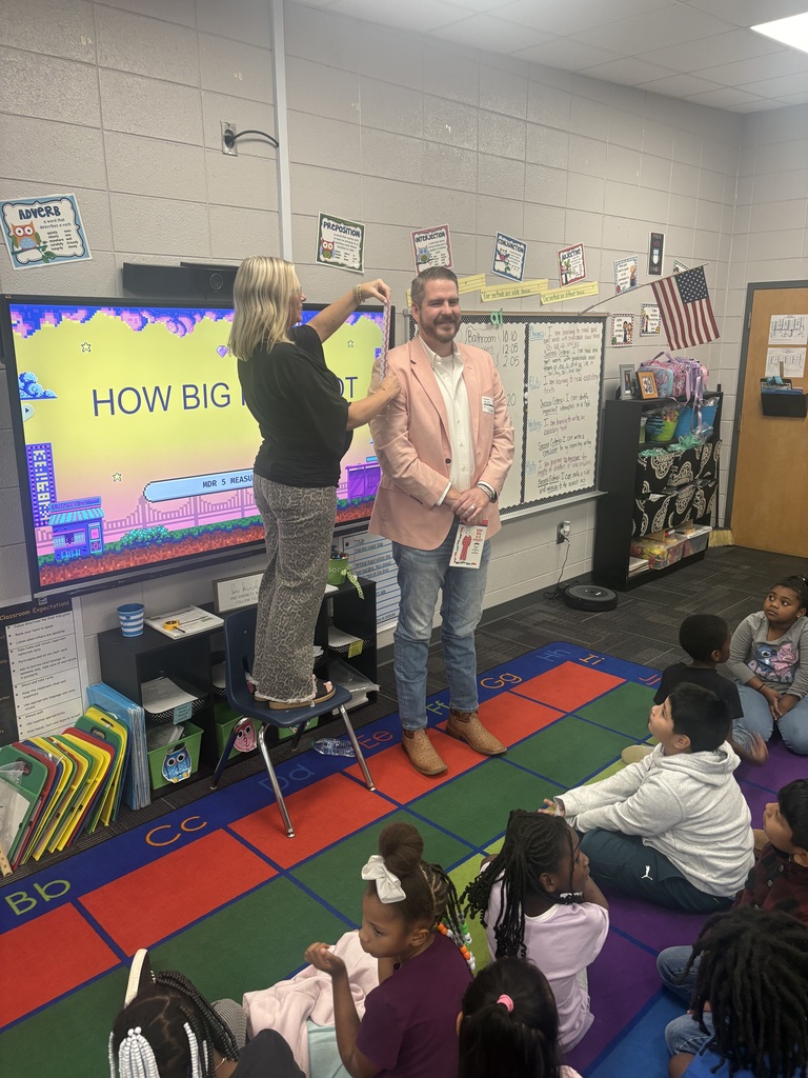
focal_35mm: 26
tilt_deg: -13.8
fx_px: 809
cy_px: 539
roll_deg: +0.6
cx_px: 404
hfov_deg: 53.1
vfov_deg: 67.3
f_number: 1.6
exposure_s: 1/60
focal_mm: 5.96
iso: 125
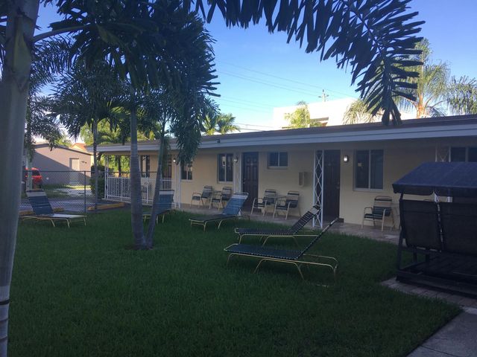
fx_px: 400
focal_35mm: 29
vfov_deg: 48.2
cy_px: 178
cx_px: 238
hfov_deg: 61.7
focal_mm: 4.15
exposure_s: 1/509
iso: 25
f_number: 2.2
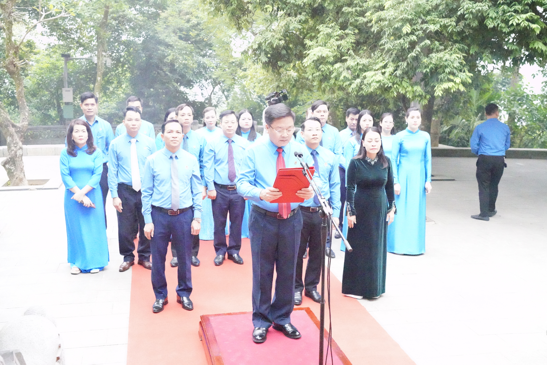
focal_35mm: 39
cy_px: 182
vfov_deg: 34.2
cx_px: 274
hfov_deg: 49.5
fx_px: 593
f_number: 5.6
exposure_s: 1/1600
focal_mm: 39
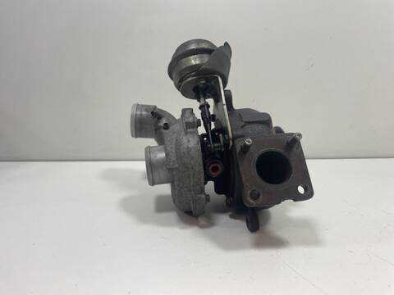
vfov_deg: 53.1
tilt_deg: -15.6
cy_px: 148
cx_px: 197
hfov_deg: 67.3
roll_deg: +0.2
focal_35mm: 26
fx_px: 296
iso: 80
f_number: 1.6
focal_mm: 4.2
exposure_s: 1/100
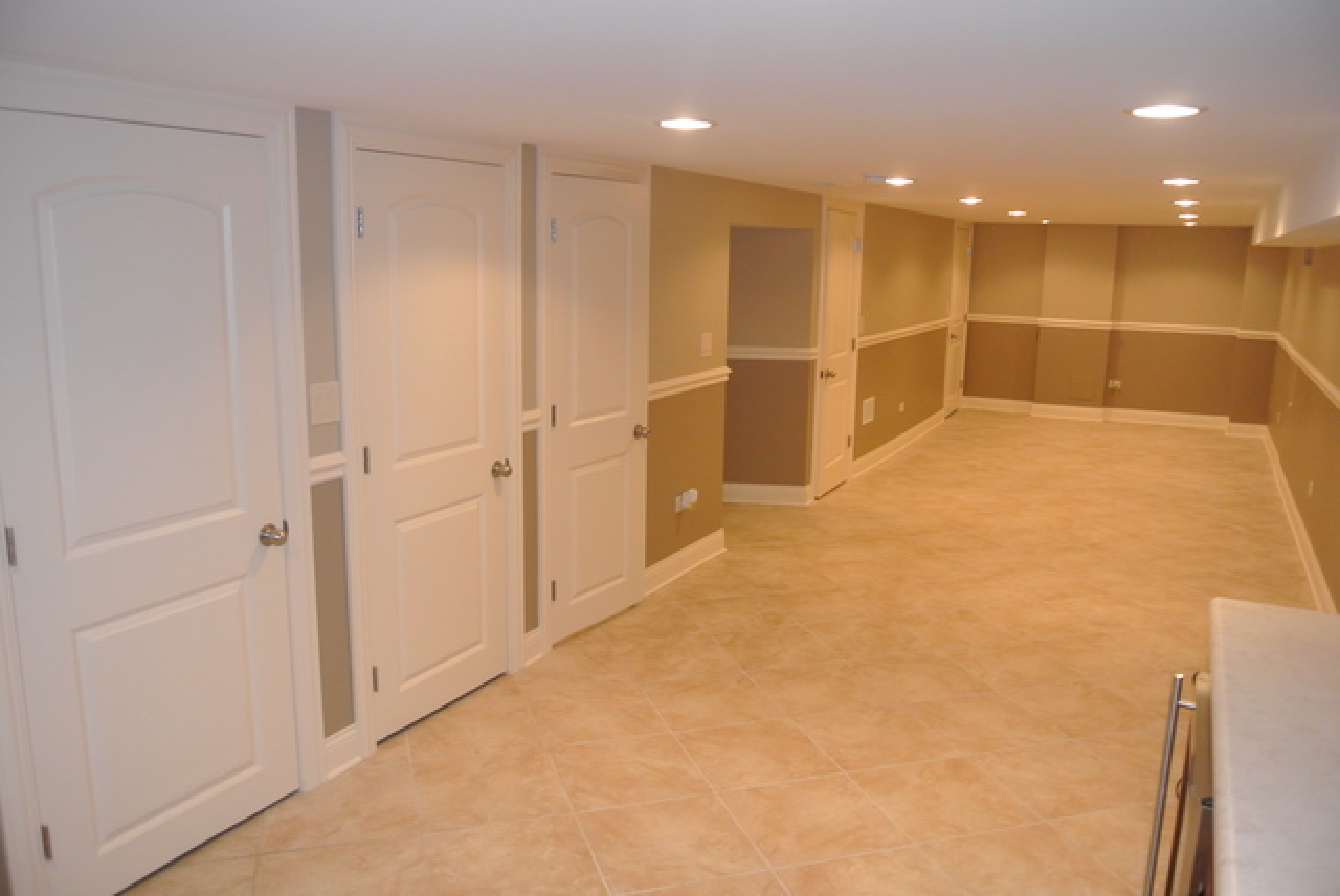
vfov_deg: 48.0
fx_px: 1006
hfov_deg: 67.3
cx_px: 670
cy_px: 448
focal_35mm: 27
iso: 800
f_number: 3.5
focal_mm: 10
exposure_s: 1/60
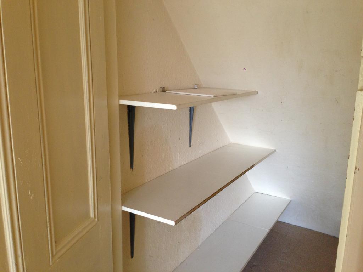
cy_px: 136
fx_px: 346
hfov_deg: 55.4
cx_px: 182
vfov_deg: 42.9
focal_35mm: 33
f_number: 2.4
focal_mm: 4.13
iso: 125
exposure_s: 1/20
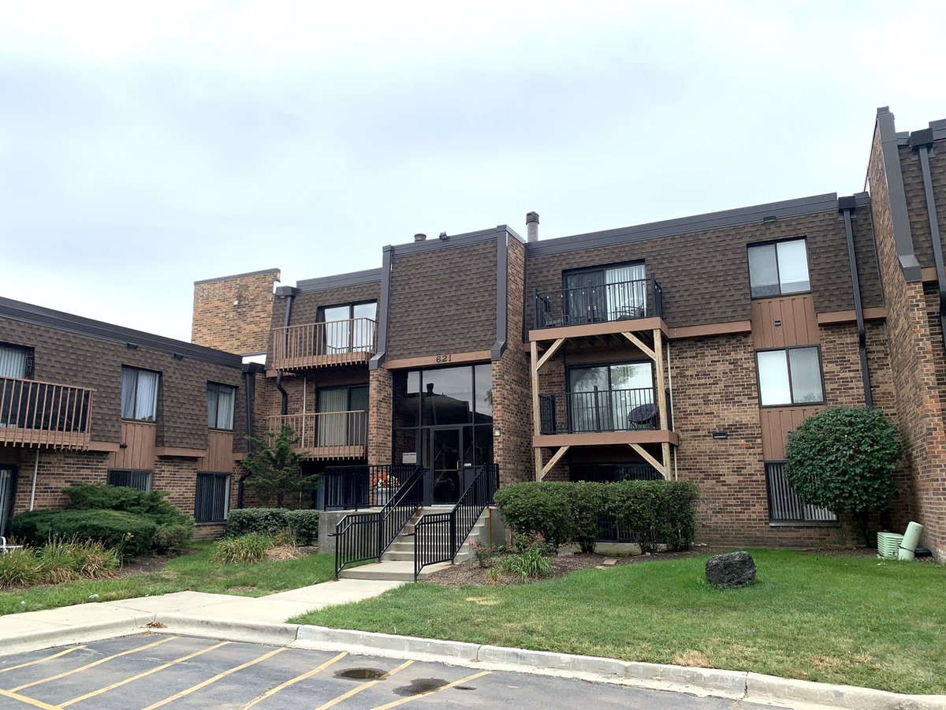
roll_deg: +0.6
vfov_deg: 53.1
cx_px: 473
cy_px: 355
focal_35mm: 26
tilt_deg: +10.1
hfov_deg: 67.3
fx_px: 711
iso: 25
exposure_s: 1/829
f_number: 1.8
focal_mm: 4.25
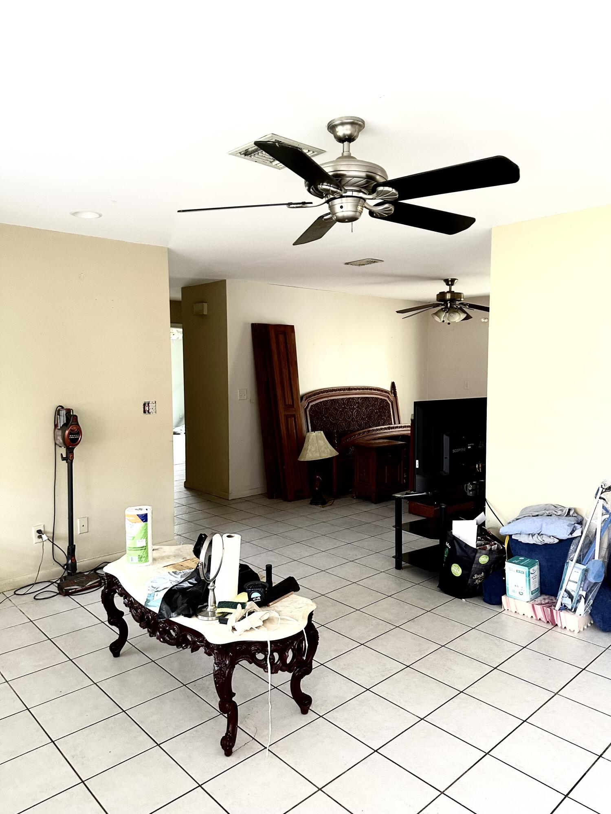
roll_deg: +1.6
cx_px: 306
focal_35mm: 24
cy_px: 407
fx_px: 565
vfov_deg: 71.6
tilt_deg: +1.0
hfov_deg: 56.8
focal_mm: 6.86
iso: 320
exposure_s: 1/60
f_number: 1.78
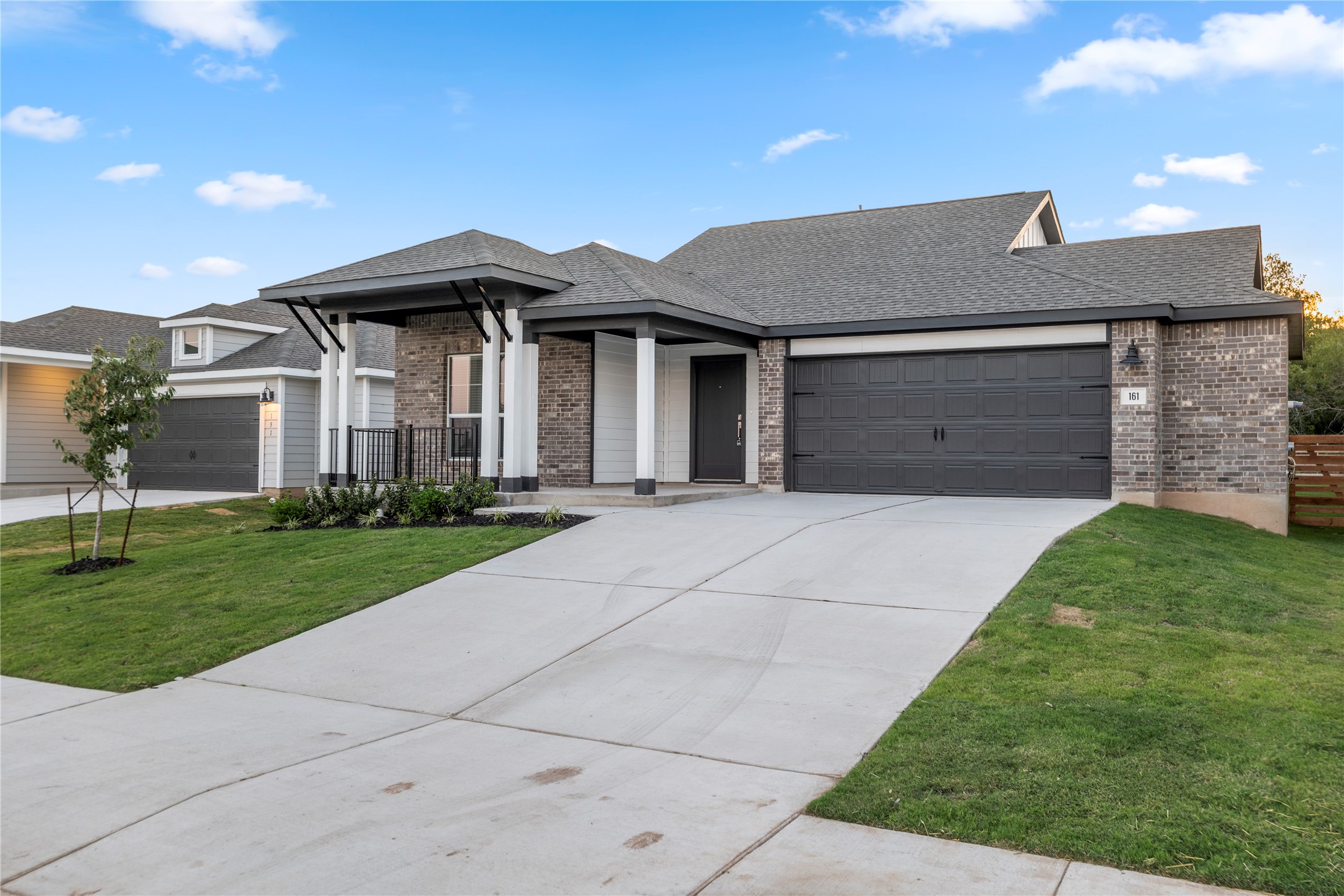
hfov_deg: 65.5
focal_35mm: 28
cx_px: 672
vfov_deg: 46.4
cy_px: 448
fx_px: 1045
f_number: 8
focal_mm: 28
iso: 200
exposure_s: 1/6
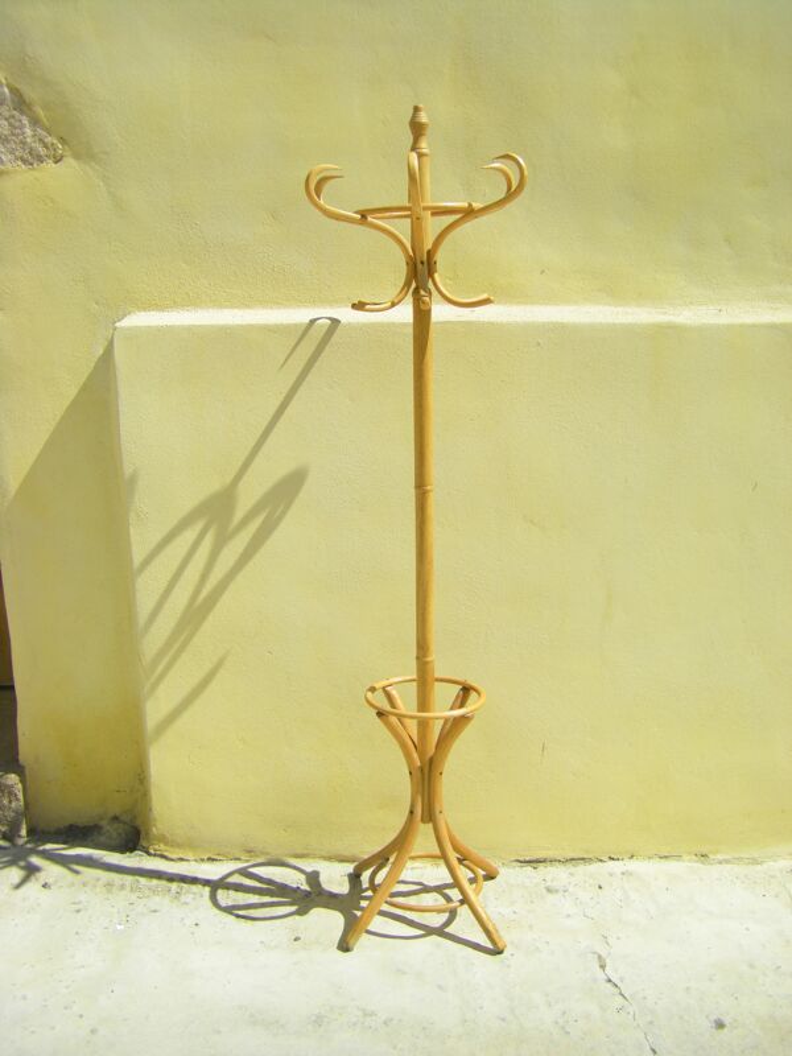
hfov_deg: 37.7
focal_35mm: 38
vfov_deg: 49.0
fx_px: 1159
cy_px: 528
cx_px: 396
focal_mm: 6.3
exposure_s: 1/250
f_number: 7
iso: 64
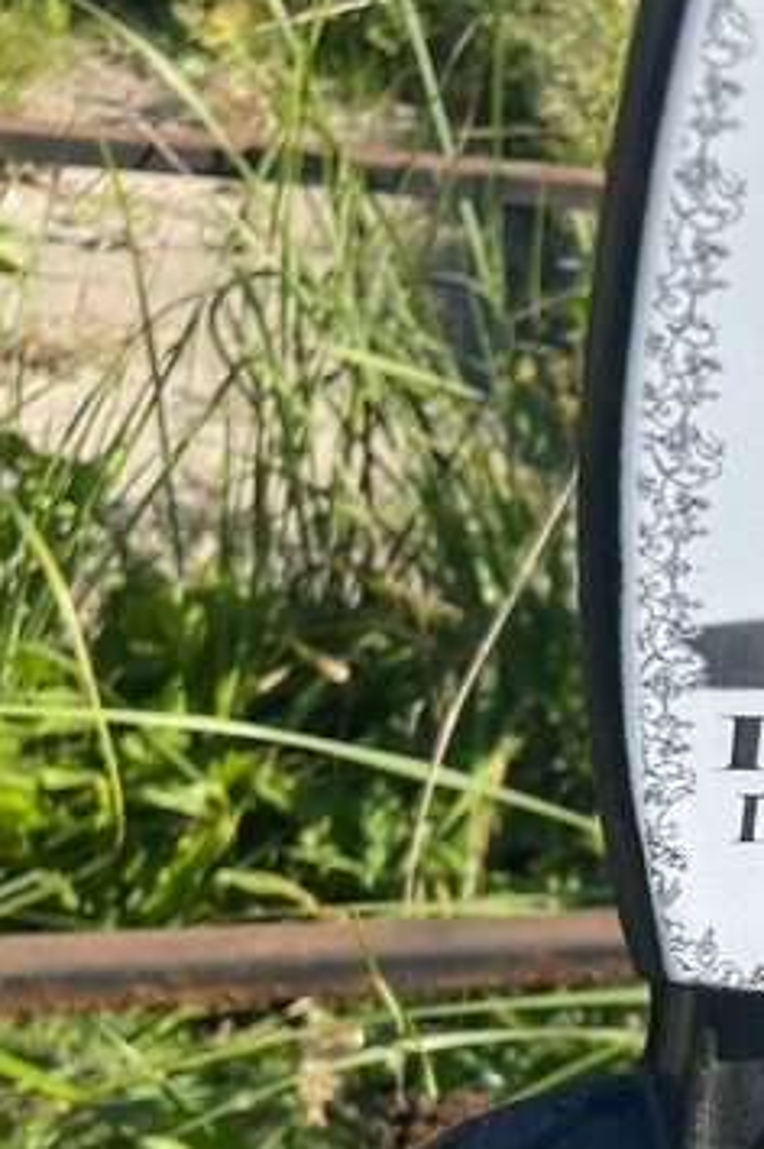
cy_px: 803
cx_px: 1059
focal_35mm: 61
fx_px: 1945
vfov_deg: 32.5
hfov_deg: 19.9
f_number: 1.6
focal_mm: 4.2
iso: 32
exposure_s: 1/2882
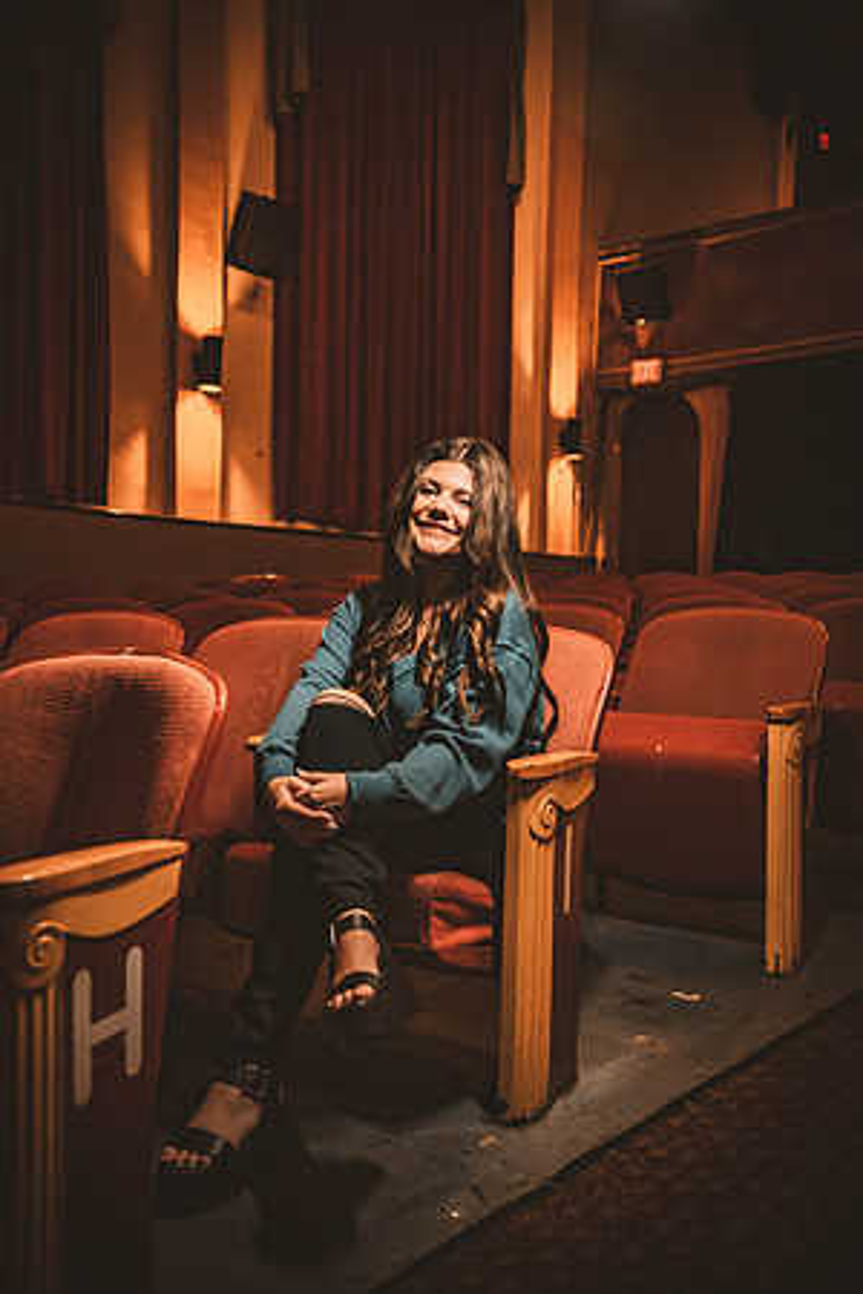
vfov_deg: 48.5
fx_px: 1438
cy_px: 647
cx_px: 432
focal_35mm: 40
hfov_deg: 33.4
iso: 1600
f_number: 2.8
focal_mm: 40
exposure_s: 1/125
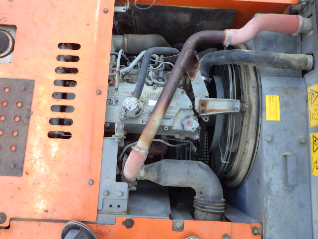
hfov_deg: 63.4
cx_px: 159
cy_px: 120
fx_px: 257
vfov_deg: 49.7
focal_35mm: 28
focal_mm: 5
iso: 125
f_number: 3.5
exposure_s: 1/200
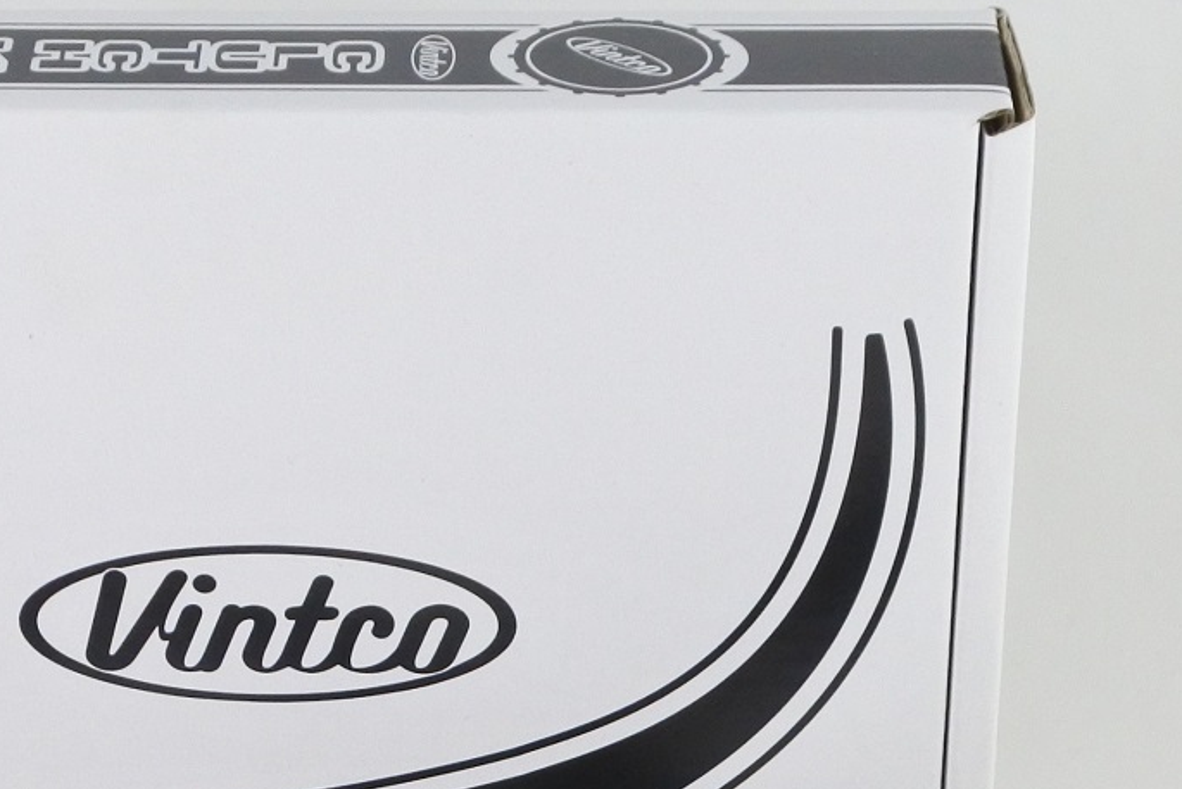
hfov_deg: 17.5
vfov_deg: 11.4
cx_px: 417
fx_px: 3842
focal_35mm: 117
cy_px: 1020
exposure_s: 1/125
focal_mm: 16.5
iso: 640
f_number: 4.5
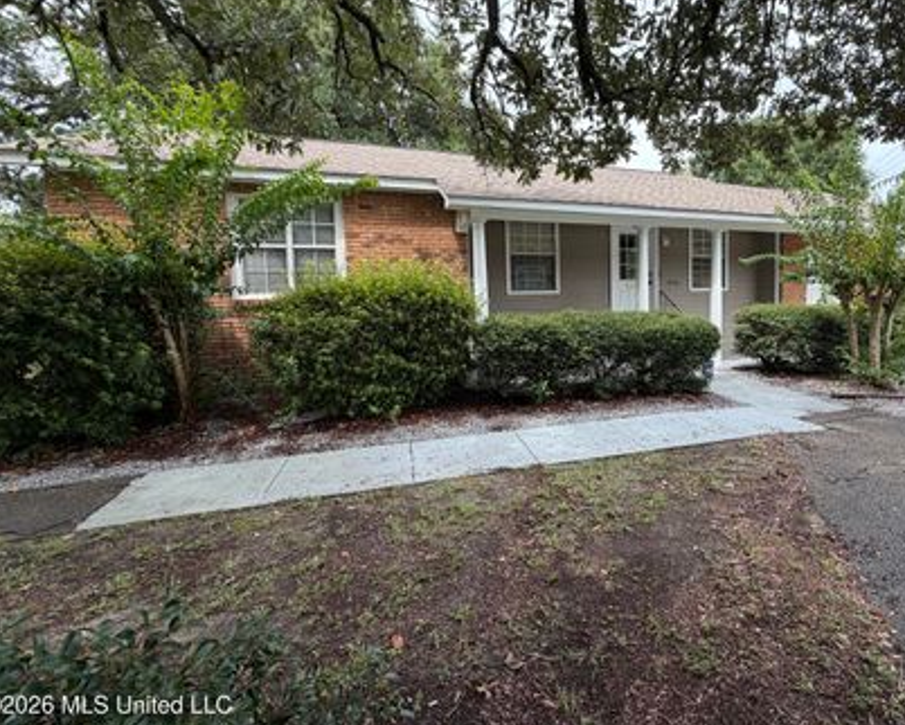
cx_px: 545
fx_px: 456
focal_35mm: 17
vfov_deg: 76.7
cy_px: 321
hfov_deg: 88.4
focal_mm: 2.22
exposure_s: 1/502
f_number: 2.2
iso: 64
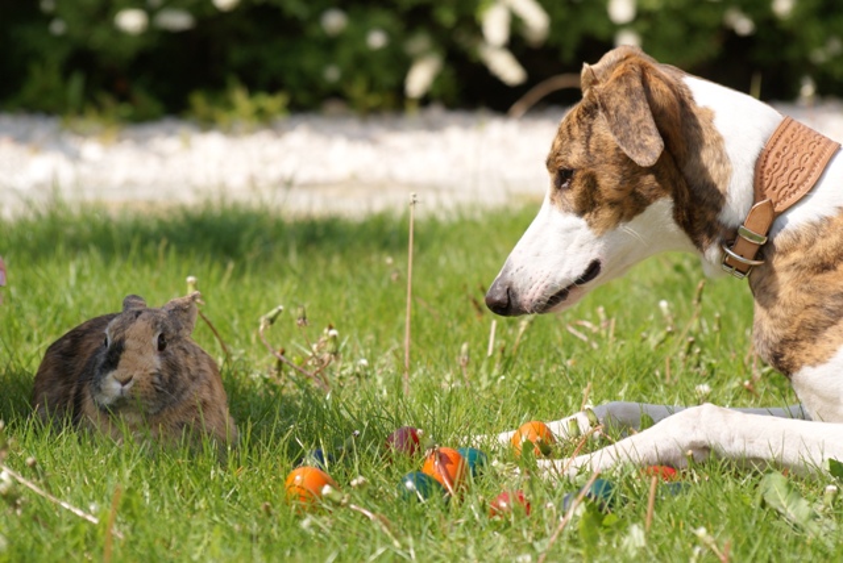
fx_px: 5273
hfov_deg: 9.1
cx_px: 422
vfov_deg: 6.1
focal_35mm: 225
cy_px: 282
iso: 100
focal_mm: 150
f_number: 6.3
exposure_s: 1/320
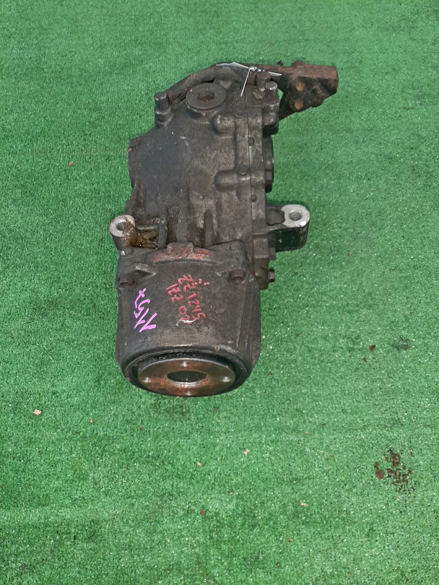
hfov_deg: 53.1
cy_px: 292
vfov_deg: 67.3
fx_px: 440
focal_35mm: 26
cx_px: 220
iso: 173
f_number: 1.7
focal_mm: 3.93
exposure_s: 1/50
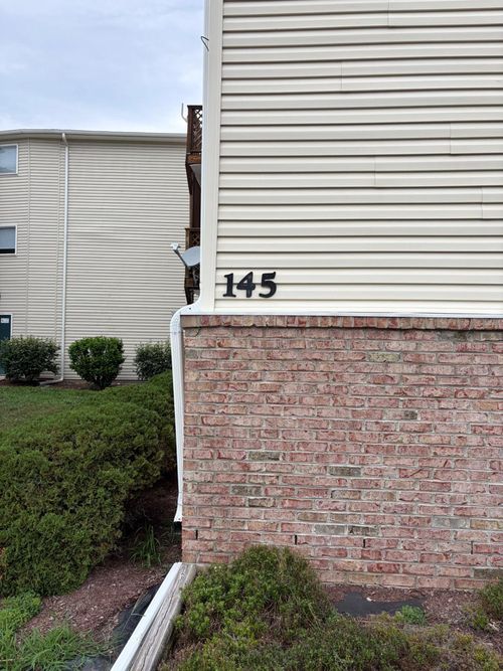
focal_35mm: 26
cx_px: 252
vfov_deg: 67.3
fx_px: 504
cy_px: 336
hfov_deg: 53.0
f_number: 1.6
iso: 50
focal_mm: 5.96
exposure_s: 1/791
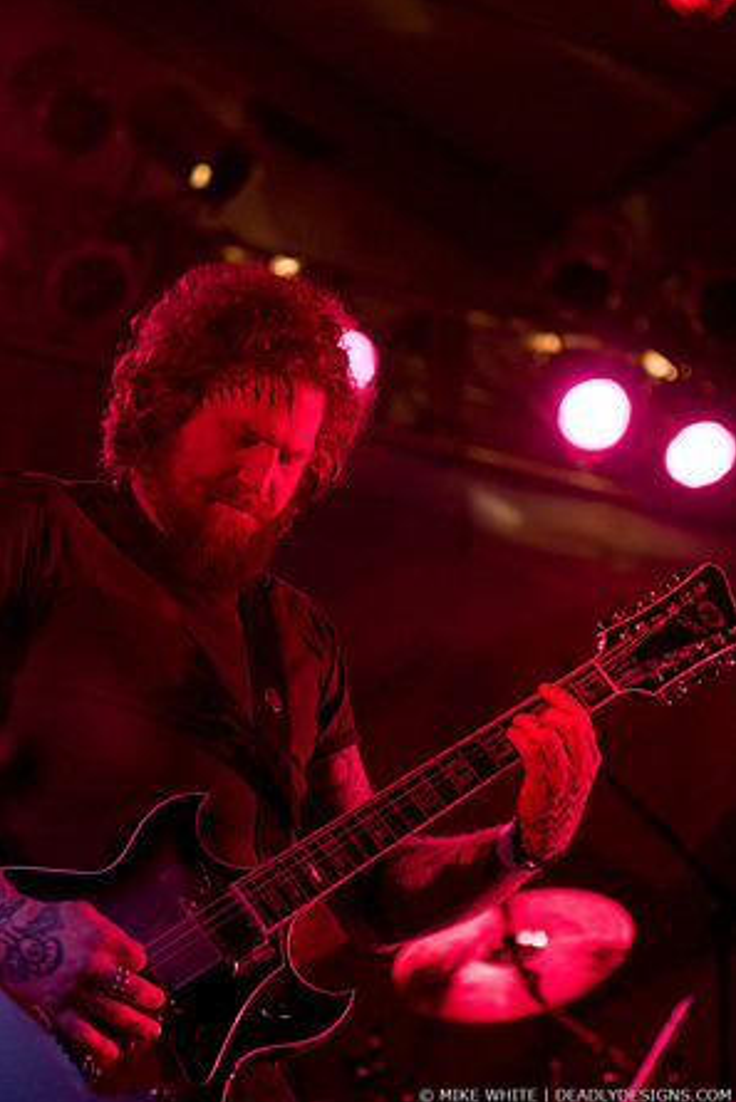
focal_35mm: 106
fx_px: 3248
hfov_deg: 12.9
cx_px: 368
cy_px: 550
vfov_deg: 19.3
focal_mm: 70
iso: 800
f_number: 2.8
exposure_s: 1/80
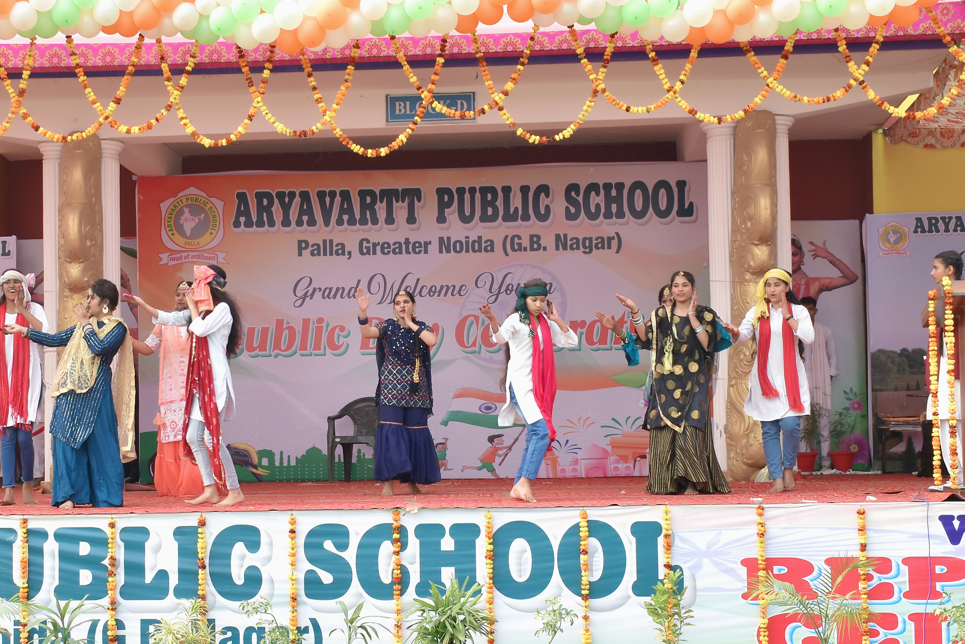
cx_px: 335
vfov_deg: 17.7
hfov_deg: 26.2
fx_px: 2064
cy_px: 329
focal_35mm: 77
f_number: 7.1
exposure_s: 1/160
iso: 200
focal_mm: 30
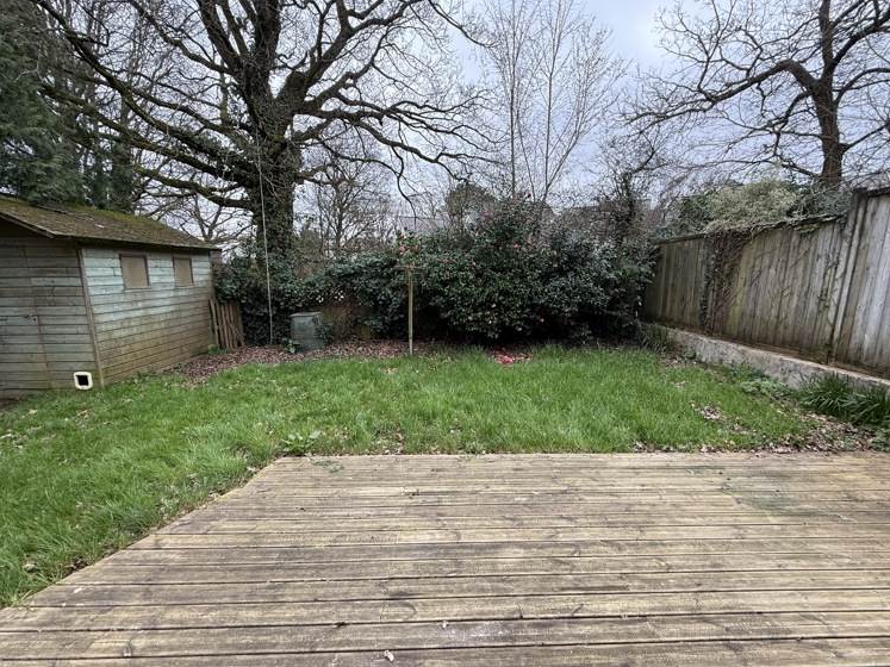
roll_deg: +0.1
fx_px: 386
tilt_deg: -8.9
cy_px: 339
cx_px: 456
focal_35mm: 15
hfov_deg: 98.2
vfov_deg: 81.7
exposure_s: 1/234
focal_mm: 2.22
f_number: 2.2
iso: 64
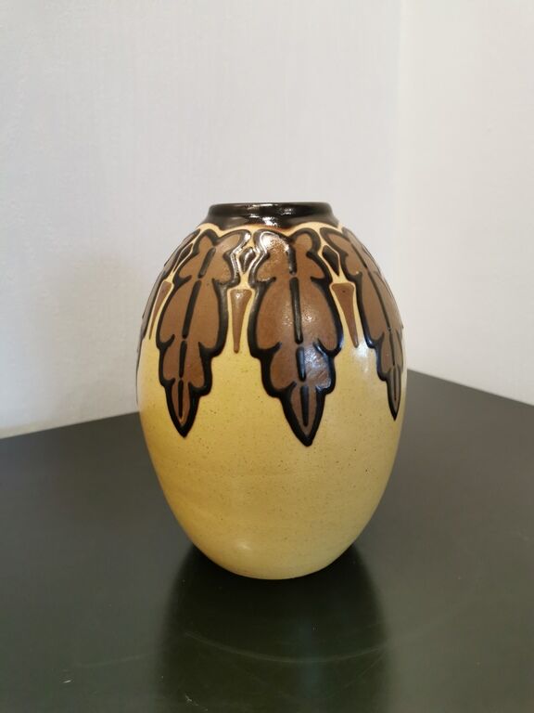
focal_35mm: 27
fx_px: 555
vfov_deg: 65.3
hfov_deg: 51.4
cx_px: 267
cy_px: 356
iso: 200
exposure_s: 1/50
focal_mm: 5.58
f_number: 1.8
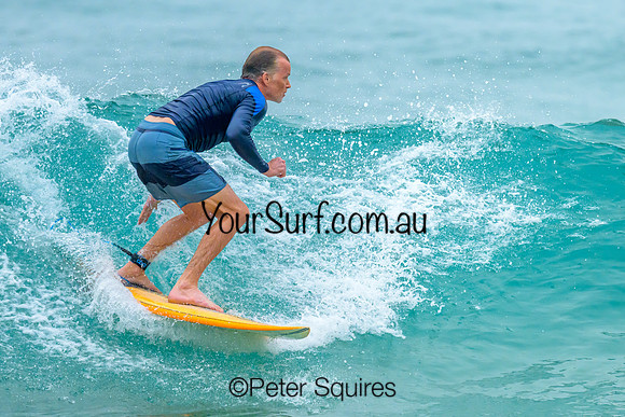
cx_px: 345
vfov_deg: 1.3
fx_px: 19107
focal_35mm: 1100
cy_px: 147
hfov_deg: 1.9
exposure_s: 1/2000
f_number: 6.3
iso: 2000
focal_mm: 800
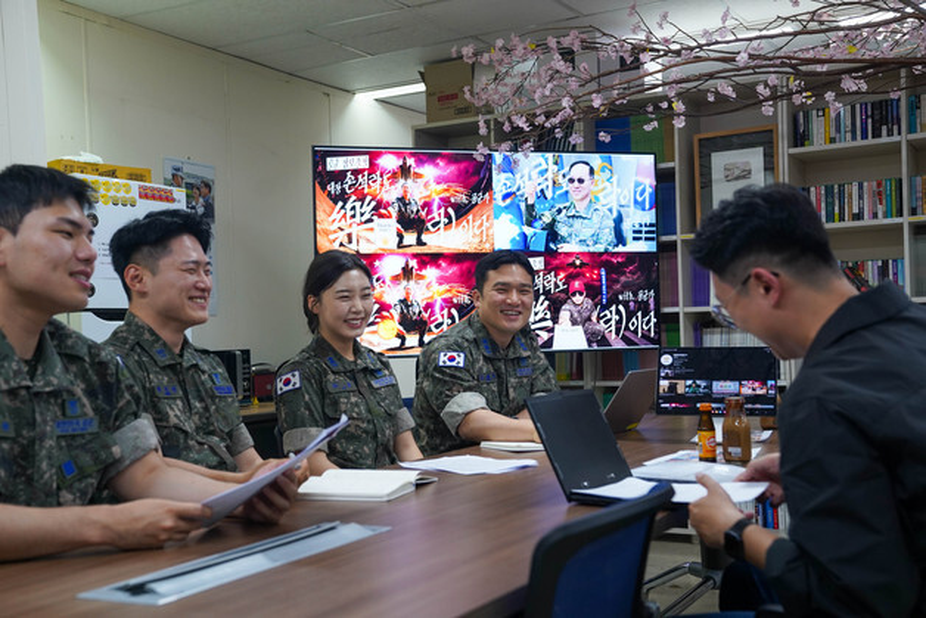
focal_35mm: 43
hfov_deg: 45.4
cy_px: 309
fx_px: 1106
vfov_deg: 31.2
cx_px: 463
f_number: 4
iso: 1600
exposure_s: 1/200
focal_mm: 43
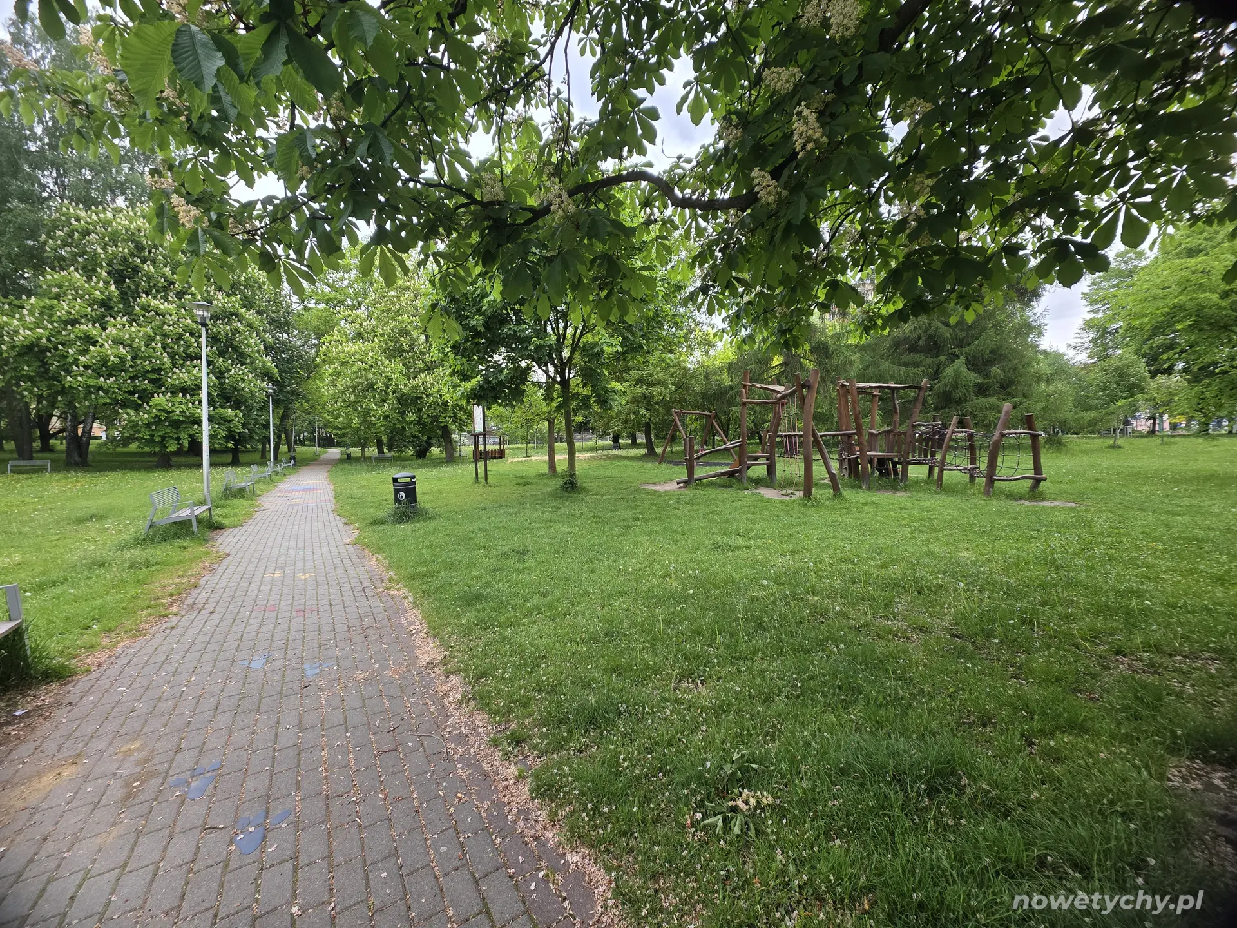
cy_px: 464
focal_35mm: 13
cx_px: 618
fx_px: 465
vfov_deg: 89.9
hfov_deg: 106.2
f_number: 1.9
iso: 20
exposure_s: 1/100
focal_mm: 2.2
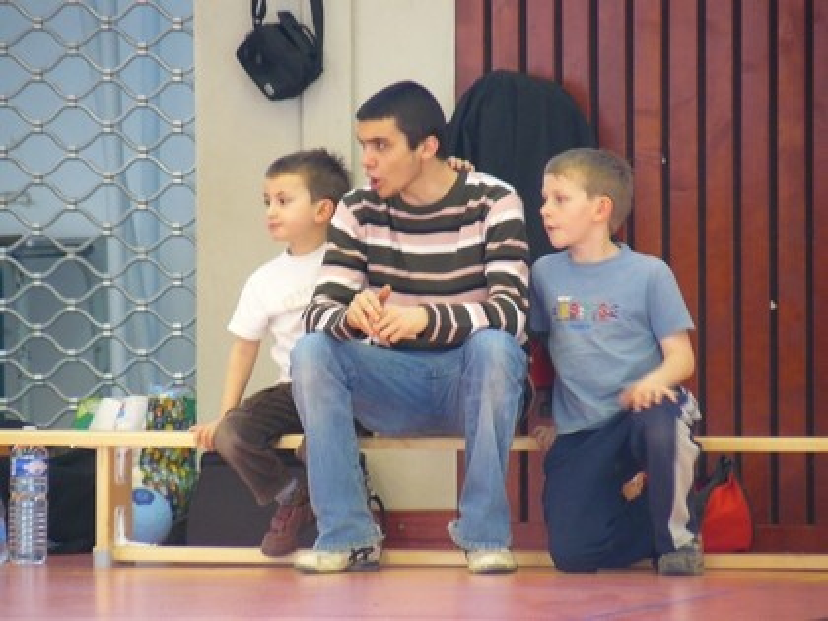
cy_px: 310
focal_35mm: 432
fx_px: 10333
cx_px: 414
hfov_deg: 4.6
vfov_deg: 3.4
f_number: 3.3
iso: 200
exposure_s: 1/25
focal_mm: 72
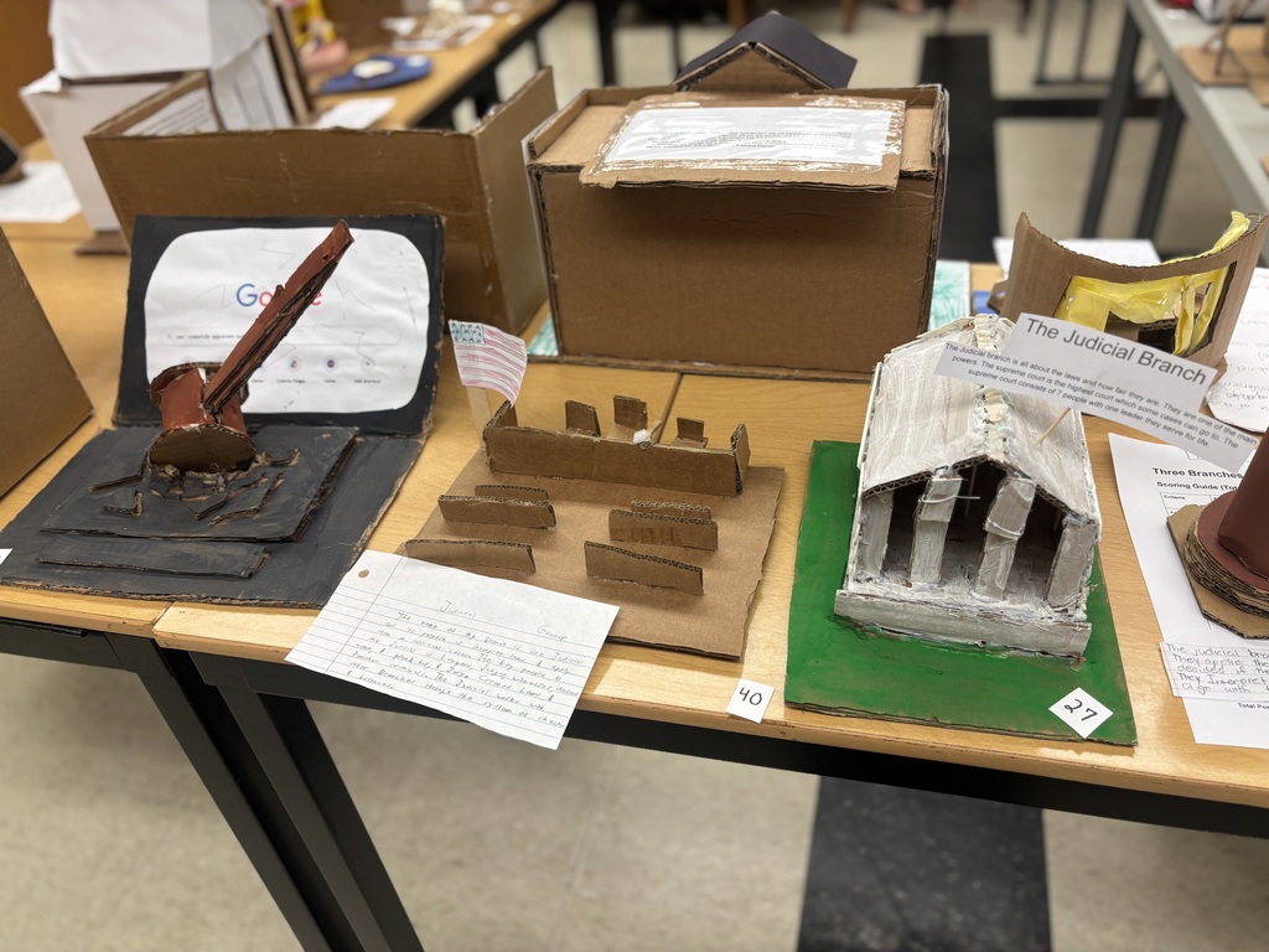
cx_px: 634
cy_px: 476
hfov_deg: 67.3
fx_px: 953
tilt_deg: -37.9
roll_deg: +6.1
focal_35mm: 26
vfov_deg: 53.1
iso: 80
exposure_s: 1/120
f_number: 1.6
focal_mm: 5.96
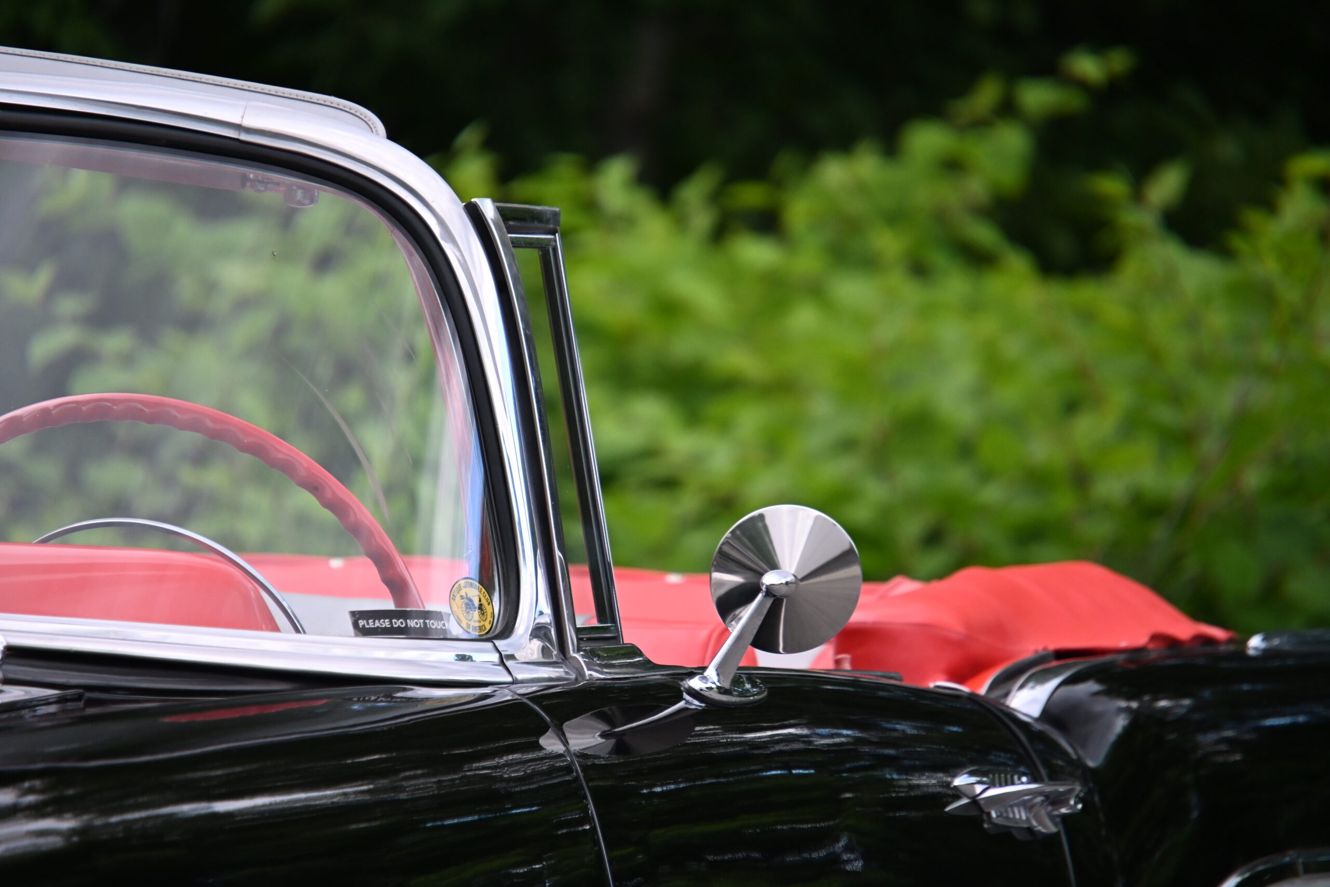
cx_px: 665
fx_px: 13078
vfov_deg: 3.9
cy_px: 444
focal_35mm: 354
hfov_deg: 5.8
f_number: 6
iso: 1250
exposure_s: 1/250
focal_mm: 236
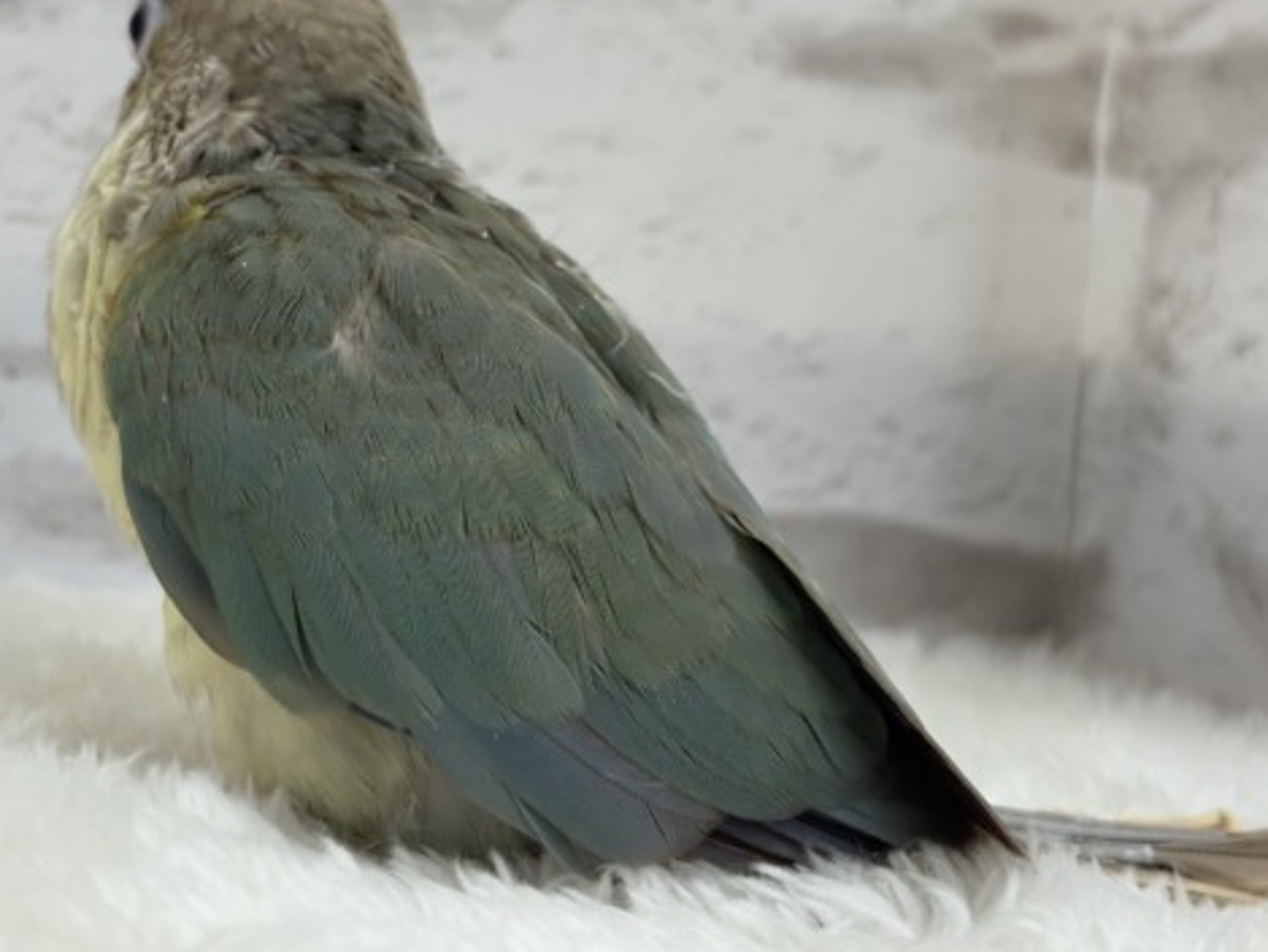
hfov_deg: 27.3
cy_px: 357
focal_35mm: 71
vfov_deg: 20.7
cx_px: 443
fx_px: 2601
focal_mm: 5.96
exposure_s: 1/100
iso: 80
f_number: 1.6
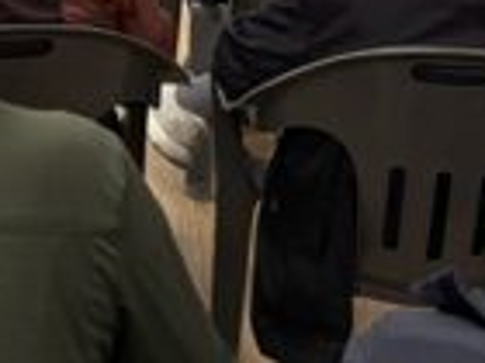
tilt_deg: -6.0
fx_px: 1667
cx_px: -128
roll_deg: +0.8
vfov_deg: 11.1
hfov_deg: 15.8
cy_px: -408
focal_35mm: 119
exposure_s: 1/120
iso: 100
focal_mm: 5.96
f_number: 1.6
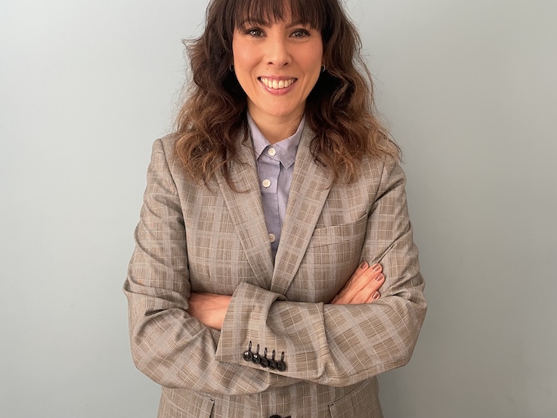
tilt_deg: -8.5
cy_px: 178
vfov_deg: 46.7
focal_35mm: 30
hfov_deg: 60.0
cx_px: 283
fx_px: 483
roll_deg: +1.0
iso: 200
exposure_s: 1/60
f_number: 1.6
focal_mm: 4.2
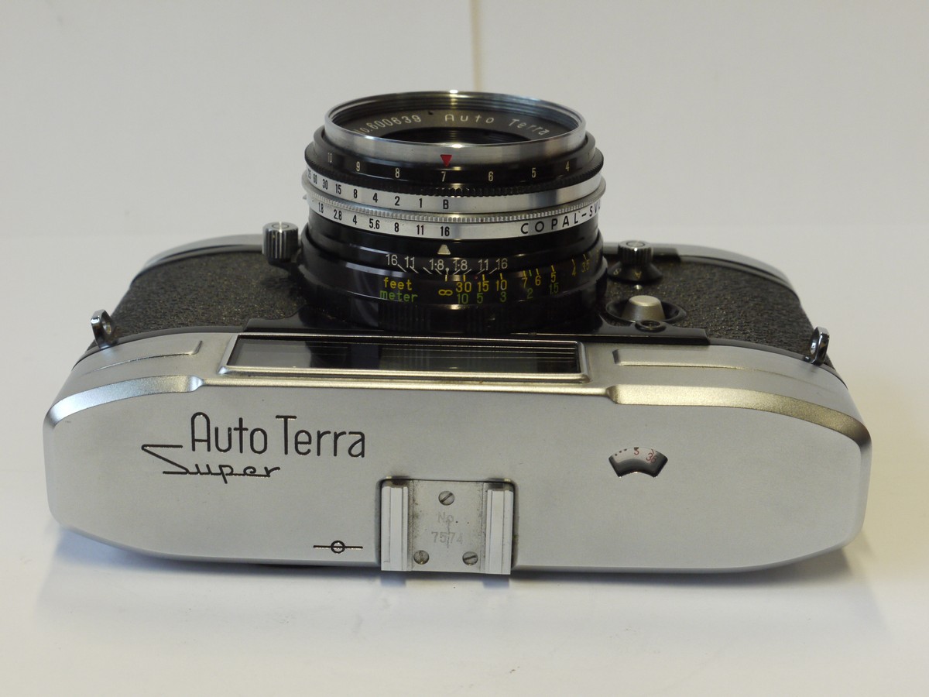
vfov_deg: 22.3
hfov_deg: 29.4
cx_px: 464
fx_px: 1771
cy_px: 348
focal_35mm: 66
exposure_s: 1/40
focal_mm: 33
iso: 800
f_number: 10
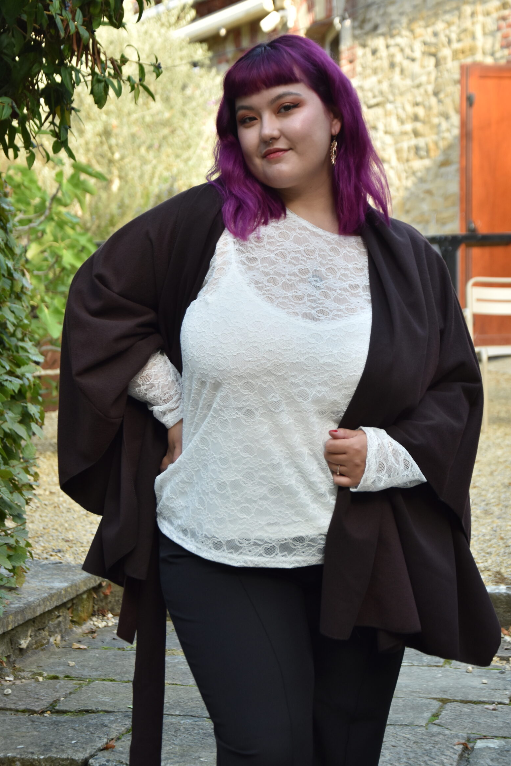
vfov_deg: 23.6
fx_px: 1831
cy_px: 388
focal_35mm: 86
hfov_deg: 15.9
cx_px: 275
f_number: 5
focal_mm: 52
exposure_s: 1/160
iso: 320
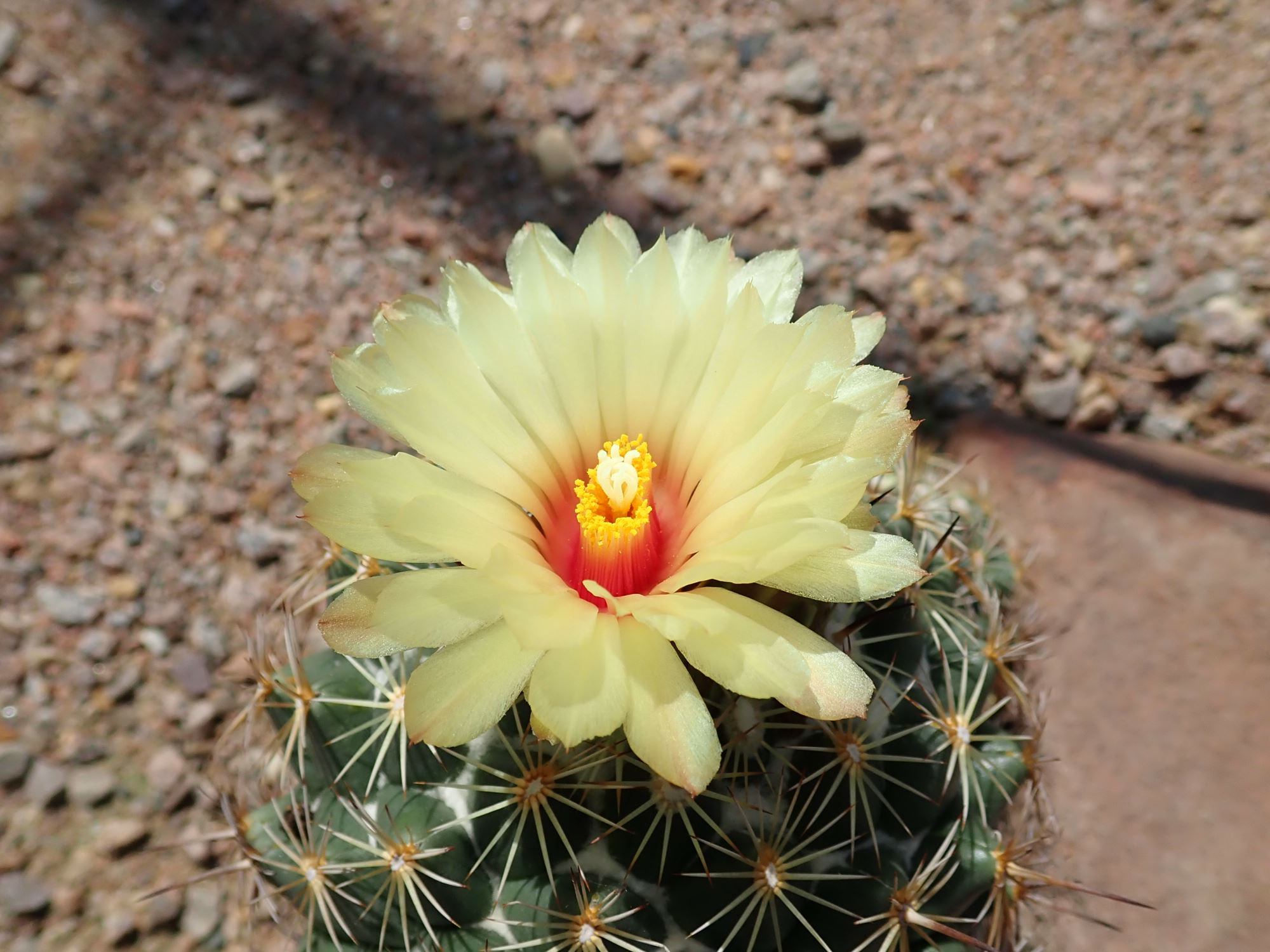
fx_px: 1101
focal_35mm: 30
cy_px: 476
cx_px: 635
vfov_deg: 46.8
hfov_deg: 60.0
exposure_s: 1/250
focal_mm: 5.5
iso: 100
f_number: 9
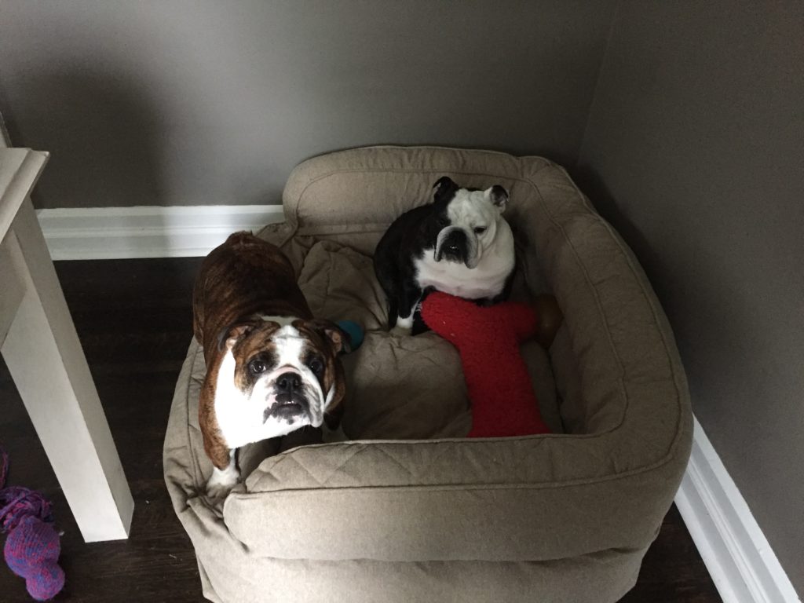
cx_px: 402
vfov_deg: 48.2
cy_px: 302
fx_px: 674
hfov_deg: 61.7
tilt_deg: -40.4
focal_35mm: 29
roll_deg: -2.3
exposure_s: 1/15
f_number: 2.2
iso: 320
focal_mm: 4.15
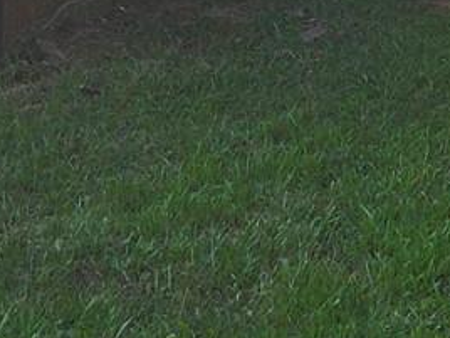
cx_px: 421
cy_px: -22
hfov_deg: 11.2
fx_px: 2288
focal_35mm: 176
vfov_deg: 8.4
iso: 80
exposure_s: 1/182
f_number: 1.8
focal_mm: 5.4
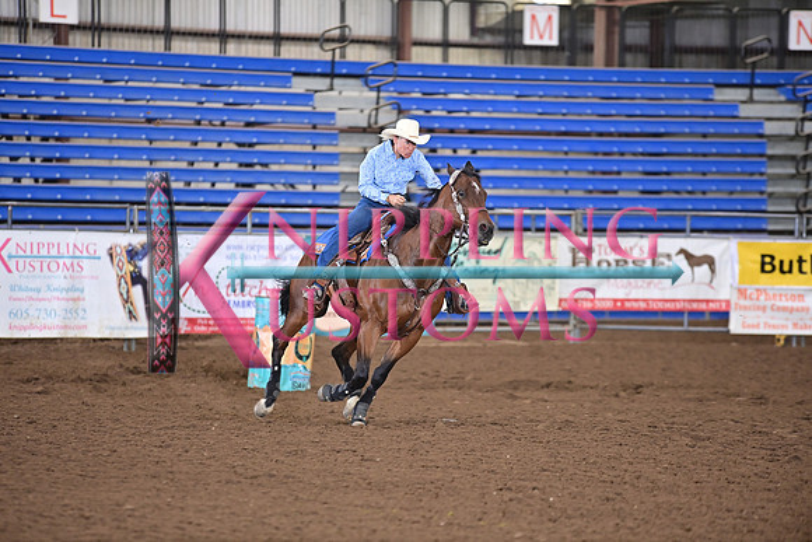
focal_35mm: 200
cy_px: 271
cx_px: 406
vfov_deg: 6.9
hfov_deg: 10.3
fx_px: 4512
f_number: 3.2
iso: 1600
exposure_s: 1/250
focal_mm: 200
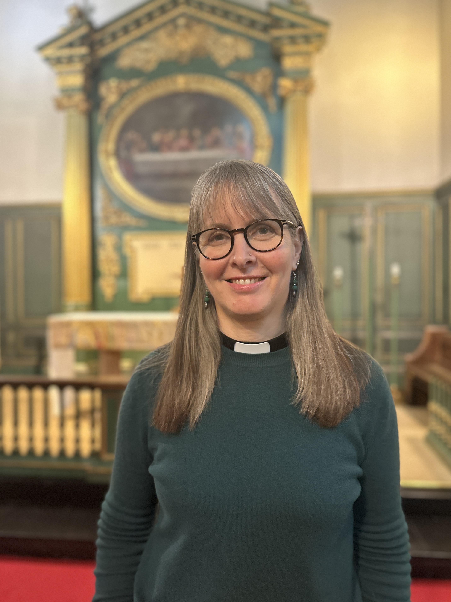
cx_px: 226
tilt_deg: +0.0
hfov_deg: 56.8
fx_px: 417
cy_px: 301
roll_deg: -2.6
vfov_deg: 71.6
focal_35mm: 24
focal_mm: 6.86
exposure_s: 1/50
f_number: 1.78
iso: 800
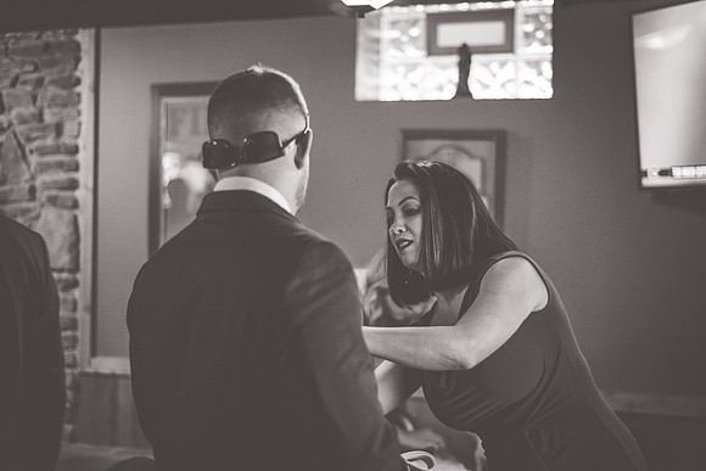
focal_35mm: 52
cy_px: 231
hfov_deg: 38.3
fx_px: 1018
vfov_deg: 26.1
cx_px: 360
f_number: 2
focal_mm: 50
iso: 1250
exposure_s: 1/80
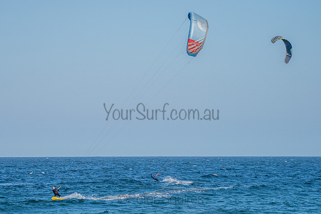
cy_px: 108
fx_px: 2184
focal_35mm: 245
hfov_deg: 8.4
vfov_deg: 5.6
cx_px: 152
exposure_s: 1/2500
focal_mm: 200
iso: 180
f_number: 5.6
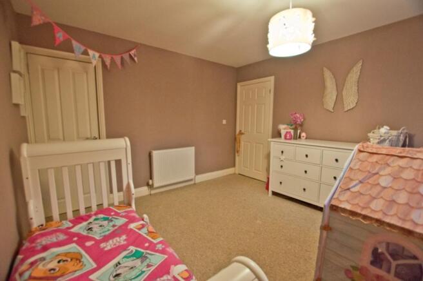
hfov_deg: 100.4
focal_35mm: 15
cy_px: 140
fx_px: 176
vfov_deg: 77.2
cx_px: 212
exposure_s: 1/30
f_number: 3.5
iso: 800
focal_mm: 10
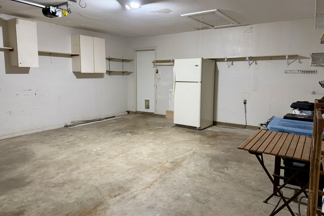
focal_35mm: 25
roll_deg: -0.3
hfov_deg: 71.5
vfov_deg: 51.2
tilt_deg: -5.8
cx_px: 162
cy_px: 99
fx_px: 225
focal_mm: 6.76
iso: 200
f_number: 1.78
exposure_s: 1/120
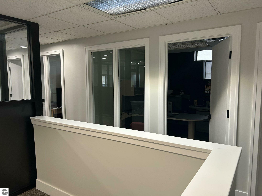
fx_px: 197
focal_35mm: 26
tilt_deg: -6.4
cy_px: 98
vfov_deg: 53.1
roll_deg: +0.1
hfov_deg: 67.3
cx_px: 131
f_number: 1.5
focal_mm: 5.7
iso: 80
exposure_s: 1/60
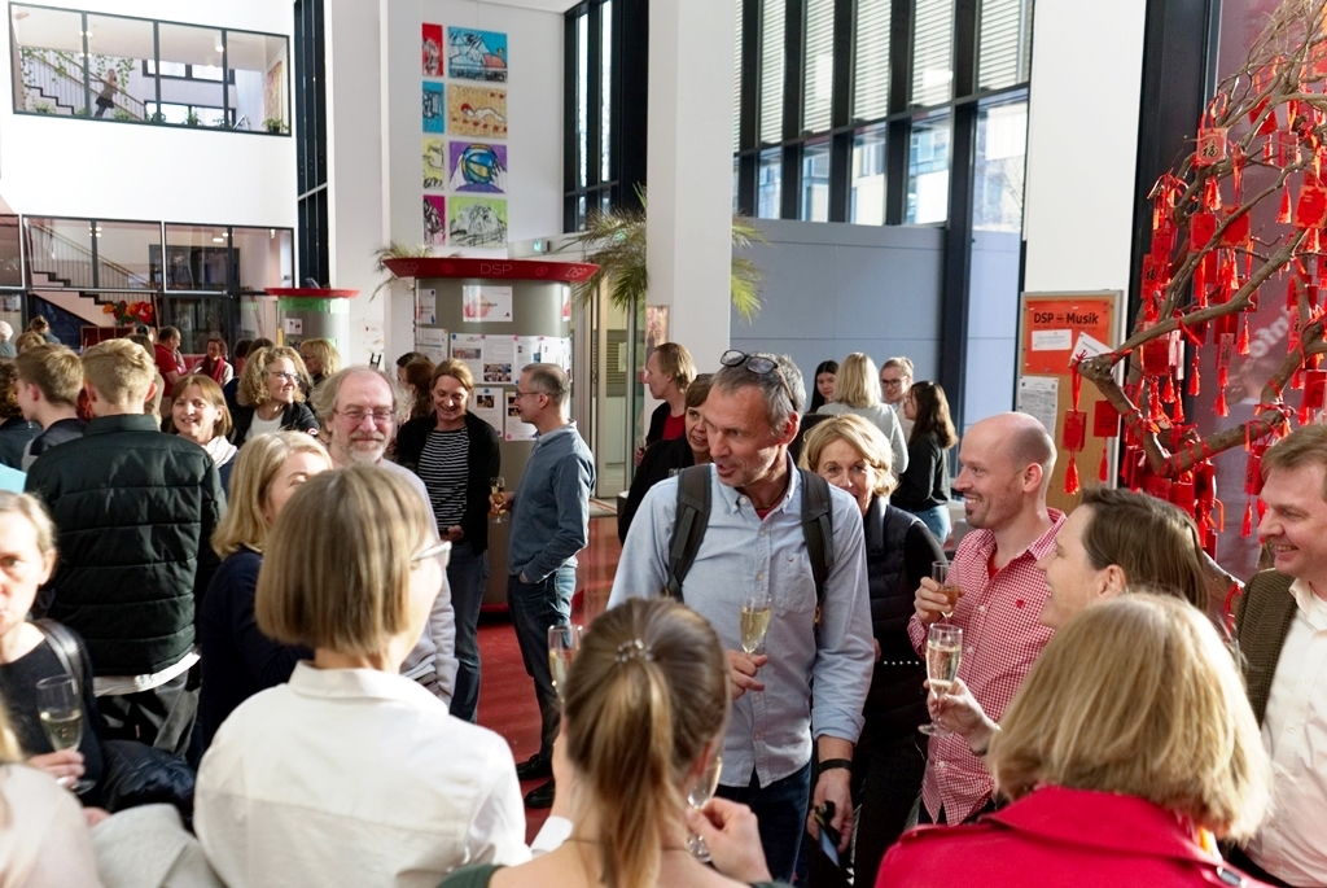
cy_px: 444
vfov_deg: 43.7
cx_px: 664
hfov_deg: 61.9
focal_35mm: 30
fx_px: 1107
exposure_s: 1/160
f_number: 4
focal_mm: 30
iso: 1000
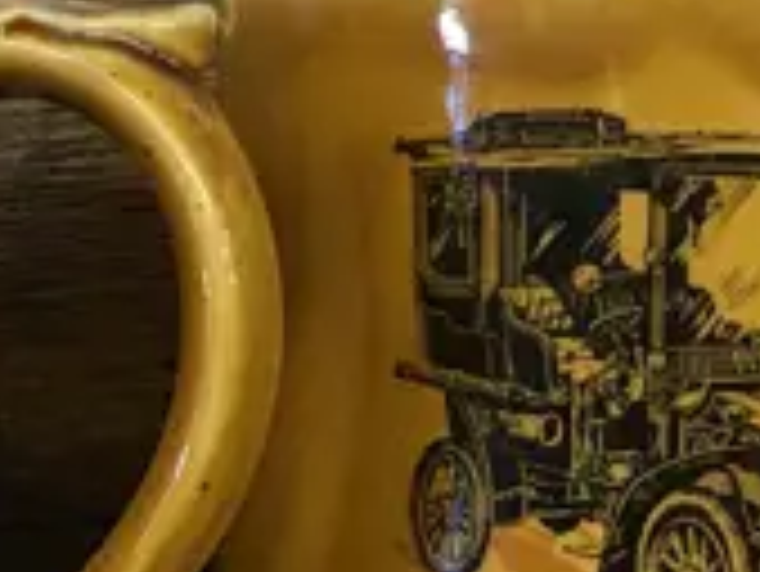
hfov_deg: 10.6
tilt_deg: -1.1
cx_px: -526
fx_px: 3867
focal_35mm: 176
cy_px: 464
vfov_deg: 8.4
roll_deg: -0.8
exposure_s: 1/17
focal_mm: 4.15
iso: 32
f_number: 2.2
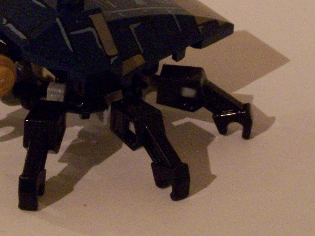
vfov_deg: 10.6
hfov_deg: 14.1
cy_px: 60
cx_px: 73
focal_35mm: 139
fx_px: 1265
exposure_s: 1/4
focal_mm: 11.1
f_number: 7.1
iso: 400
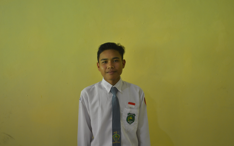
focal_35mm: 37
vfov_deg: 34.4
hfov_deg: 52.7
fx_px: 236
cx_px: 117
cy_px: 71
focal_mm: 24
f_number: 4.5
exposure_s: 1/80
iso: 400
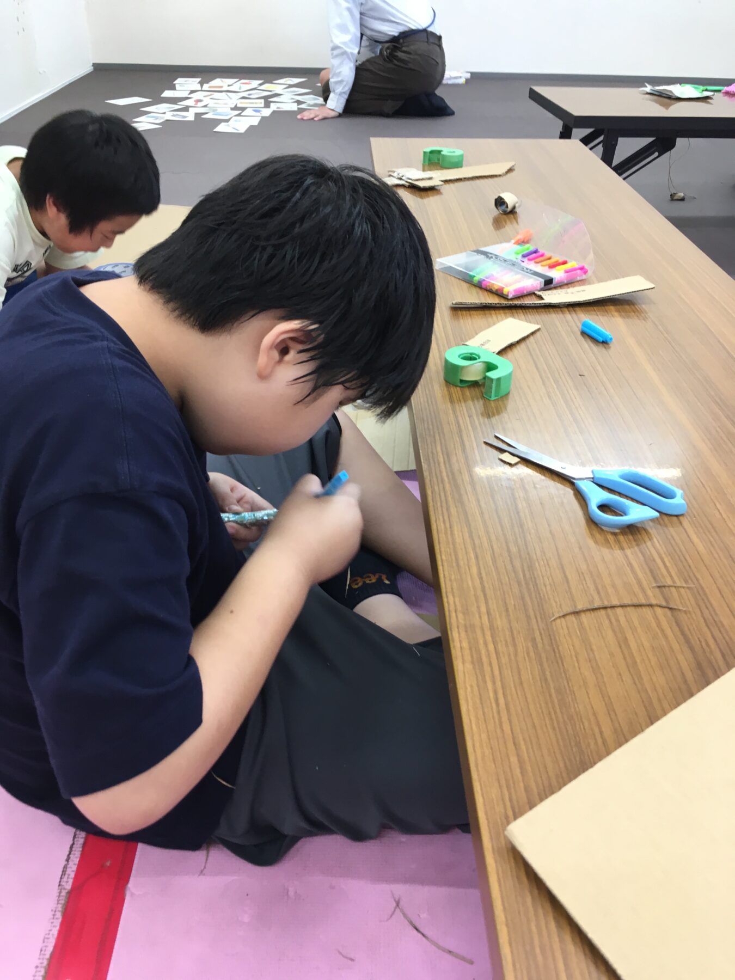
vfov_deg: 61.7
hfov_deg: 48.2
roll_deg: -0.4
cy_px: 490
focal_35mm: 29
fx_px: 821
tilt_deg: -36.1
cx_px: 368
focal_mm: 4.15
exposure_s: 1/30
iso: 64
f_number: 2.2
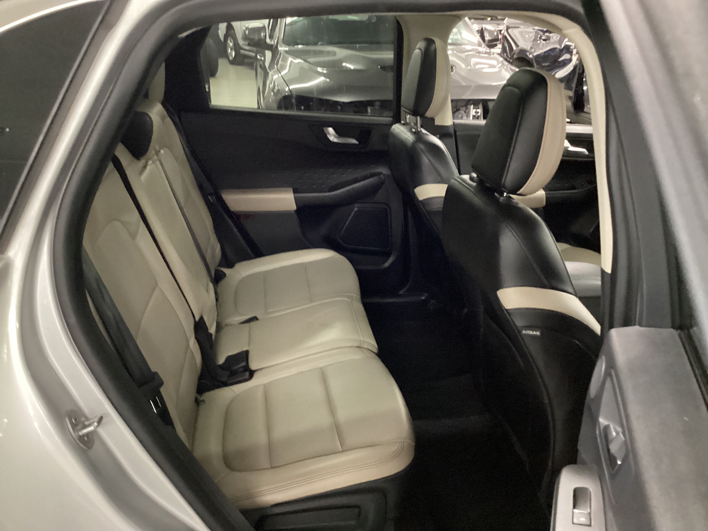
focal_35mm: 31
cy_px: 266
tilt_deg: -24.4
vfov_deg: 45.4
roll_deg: -1.1
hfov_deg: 58.4
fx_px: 634
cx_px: 354
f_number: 2.4
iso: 800
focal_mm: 3.3
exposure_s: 1/20
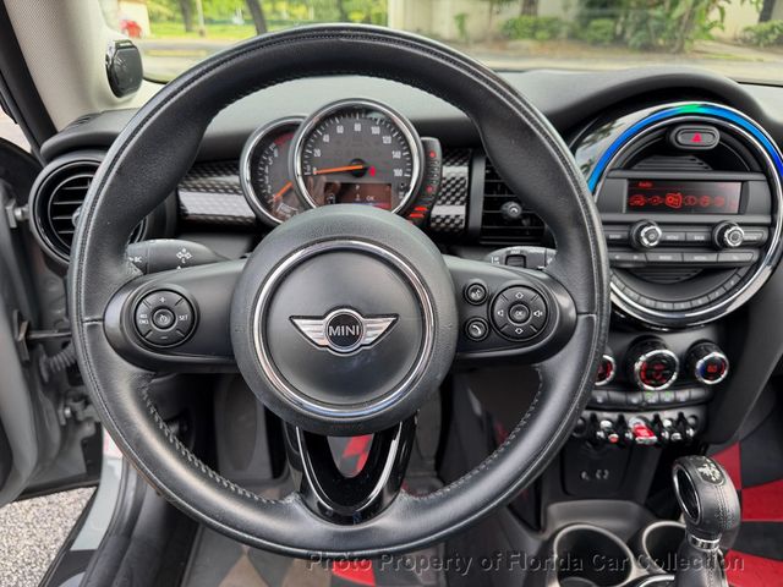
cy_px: 294
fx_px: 543
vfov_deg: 56.8
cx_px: 392
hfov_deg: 71.6
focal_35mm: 24
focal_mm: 6.76
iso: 80
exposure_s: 1/232
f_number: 1.78
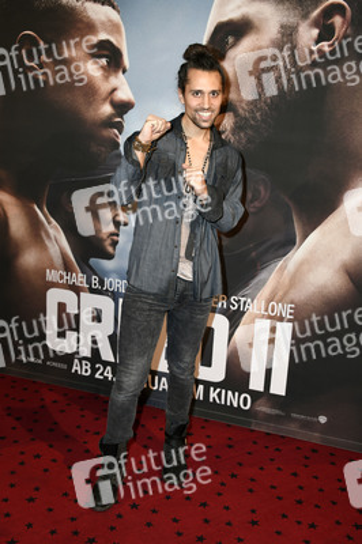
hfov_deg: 41.0
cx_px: 181
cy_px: 272
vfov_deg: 58.8
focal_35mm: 32
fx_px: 483
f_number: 6.3
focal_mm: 32
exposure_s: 1/125
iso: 500
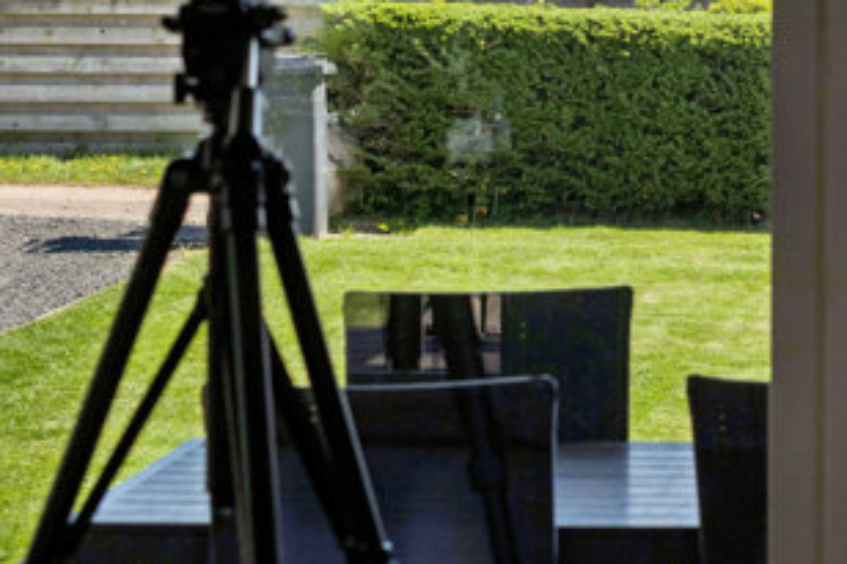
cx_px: 1053
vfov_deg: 7.5
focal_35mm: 182
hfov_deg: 11.1
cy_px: -92
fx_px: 4280
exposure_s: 1/400
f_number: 8
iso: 200
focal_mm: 70
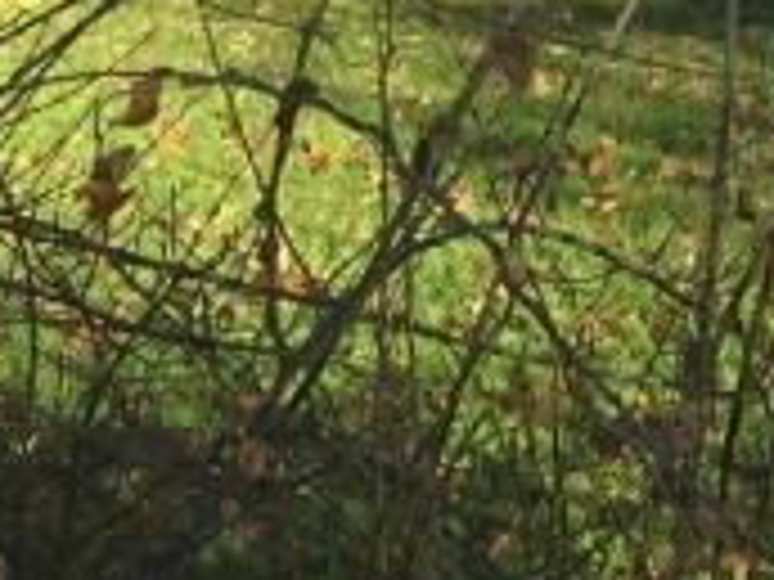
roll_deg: -1.6
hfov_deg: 16.3
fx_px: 2415
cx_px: 1228
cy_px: -328
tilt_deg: -6.1
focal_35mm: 108
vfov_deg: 12.9
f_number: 2.2
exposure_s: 1/706
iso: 32
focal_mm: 4.15
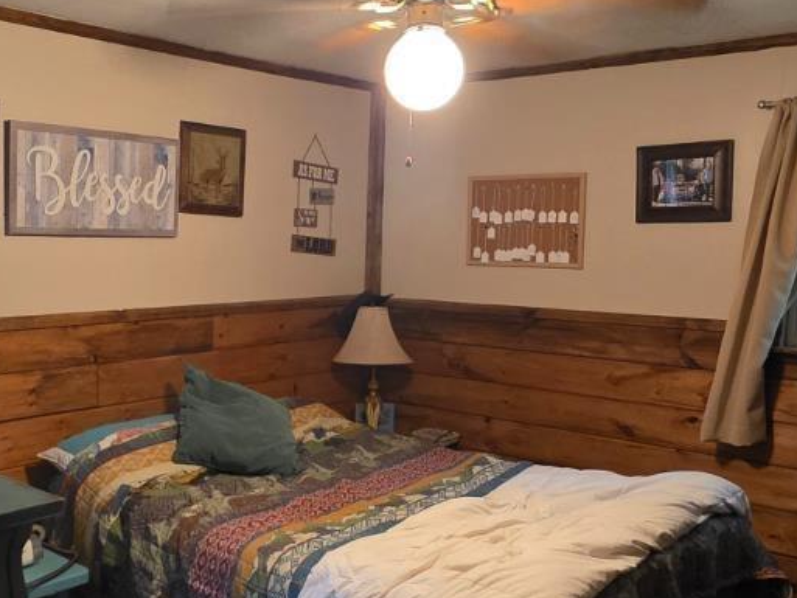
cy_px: 322
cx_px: 253
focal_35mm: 38
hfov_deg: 48.0
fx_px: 875
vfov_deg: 37.7
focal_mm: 2.2
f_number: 1.9
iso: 800
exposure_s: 1/60
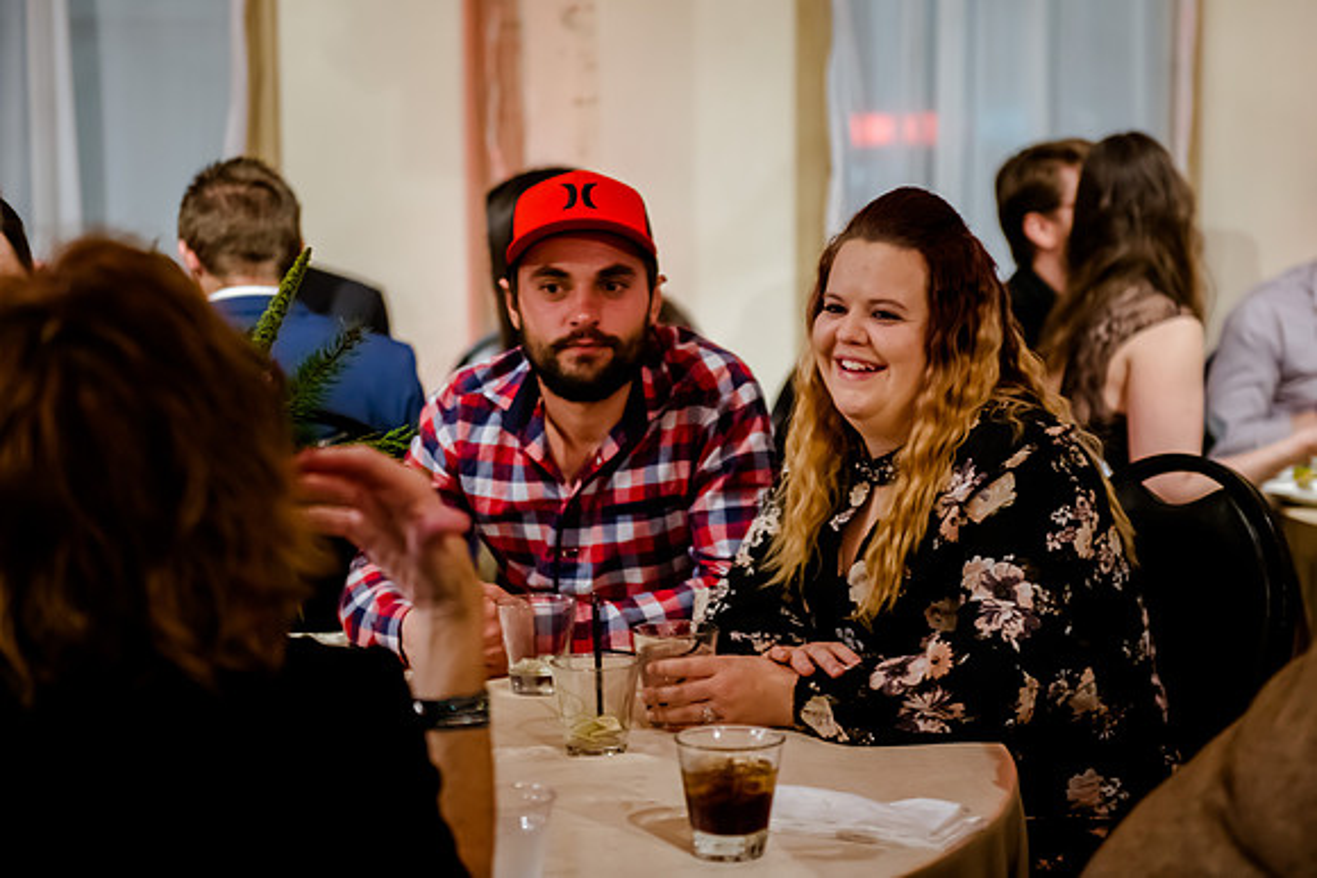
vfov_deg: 17.3
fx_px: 2887
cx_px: 699
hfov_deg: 25.7
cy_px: 398
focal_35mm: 79
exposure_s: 1/60
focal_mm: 70
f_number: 2.8
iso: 5000
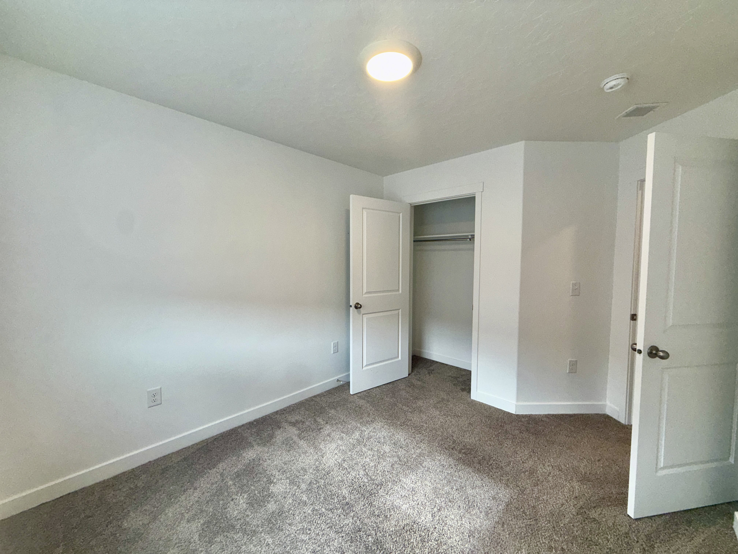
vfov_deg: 85.7
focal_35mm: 14
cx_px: 369
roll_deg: -0.1
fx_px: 298
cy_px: 277
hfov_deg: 102.1
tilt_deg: -2.7
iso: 64
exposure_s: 1/122
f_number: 2.2
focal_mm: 2.22
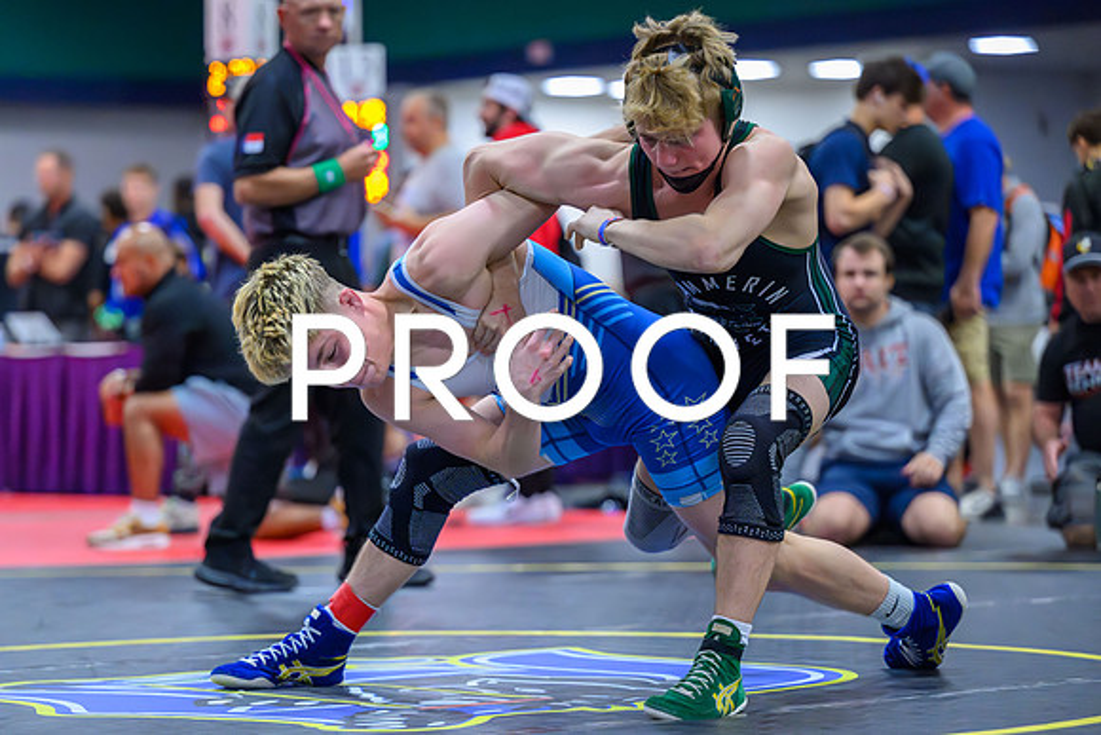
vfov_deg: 10.2
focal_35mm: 134
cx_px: 485
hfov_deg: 15.3
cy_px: 411
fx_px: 4104
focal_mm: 120
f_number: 2.8
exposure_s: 1/800
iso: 18000
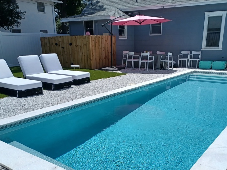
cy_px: 116
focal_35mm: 35
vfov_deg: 40.1
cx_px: 132
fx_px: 230
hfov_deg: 52.4
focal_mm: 4.6
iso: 32
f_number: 1.8
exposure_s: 1/1189
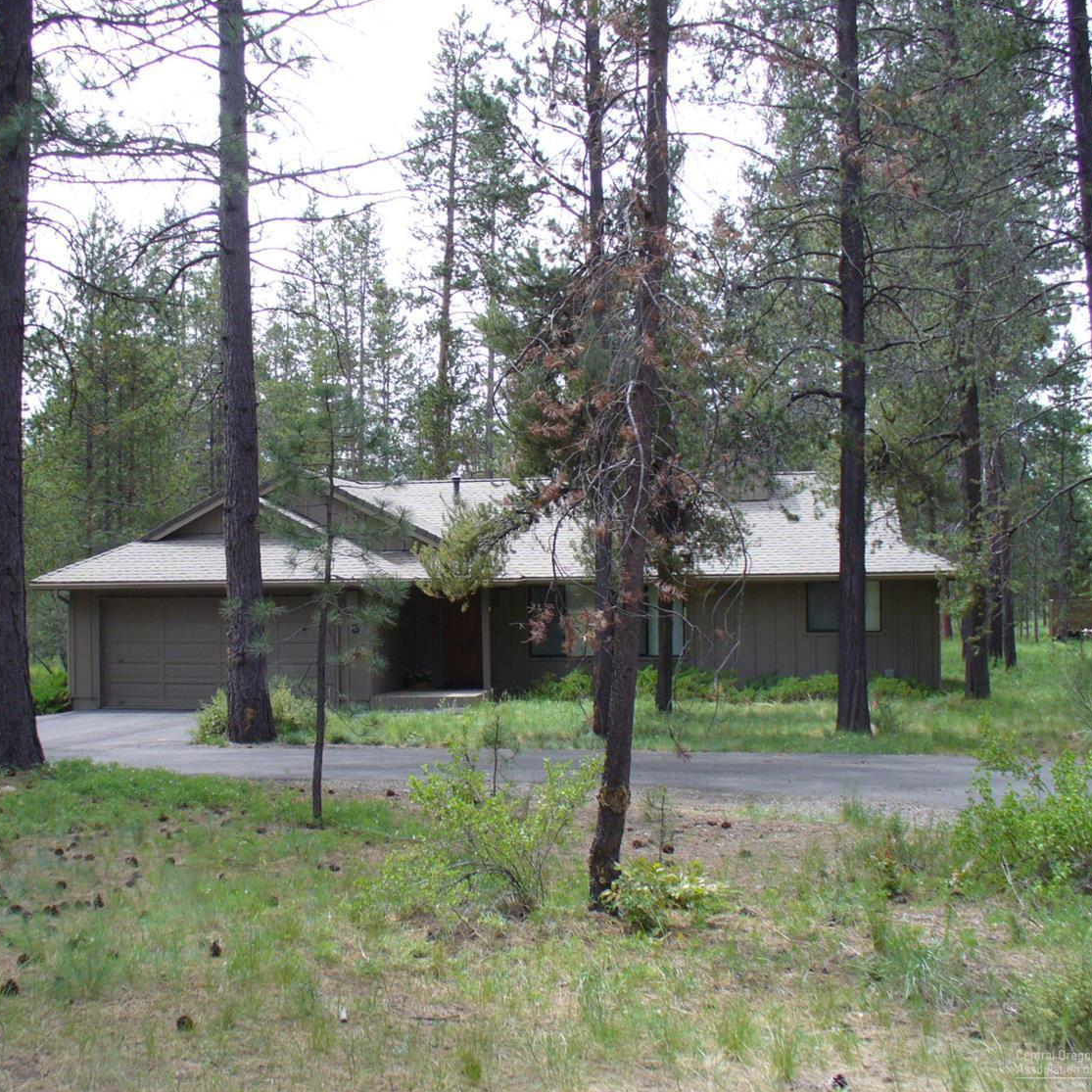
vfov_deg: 38.3
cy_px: 546
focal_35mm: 44
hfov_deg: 38.2
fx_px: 1570
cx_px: 430
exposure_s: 1/320
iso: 80
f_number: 2.8
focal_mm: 6.1
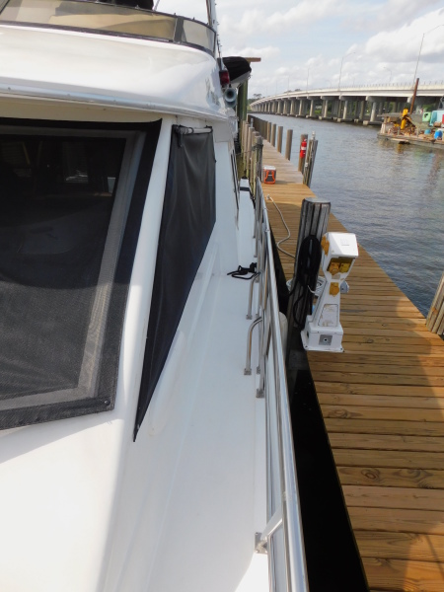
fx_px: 393
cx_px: 222
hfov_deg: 58.9
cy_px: 296
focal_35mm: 23
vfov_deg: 73.9
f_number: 3
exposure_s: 1/1250
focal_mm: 4
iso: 125
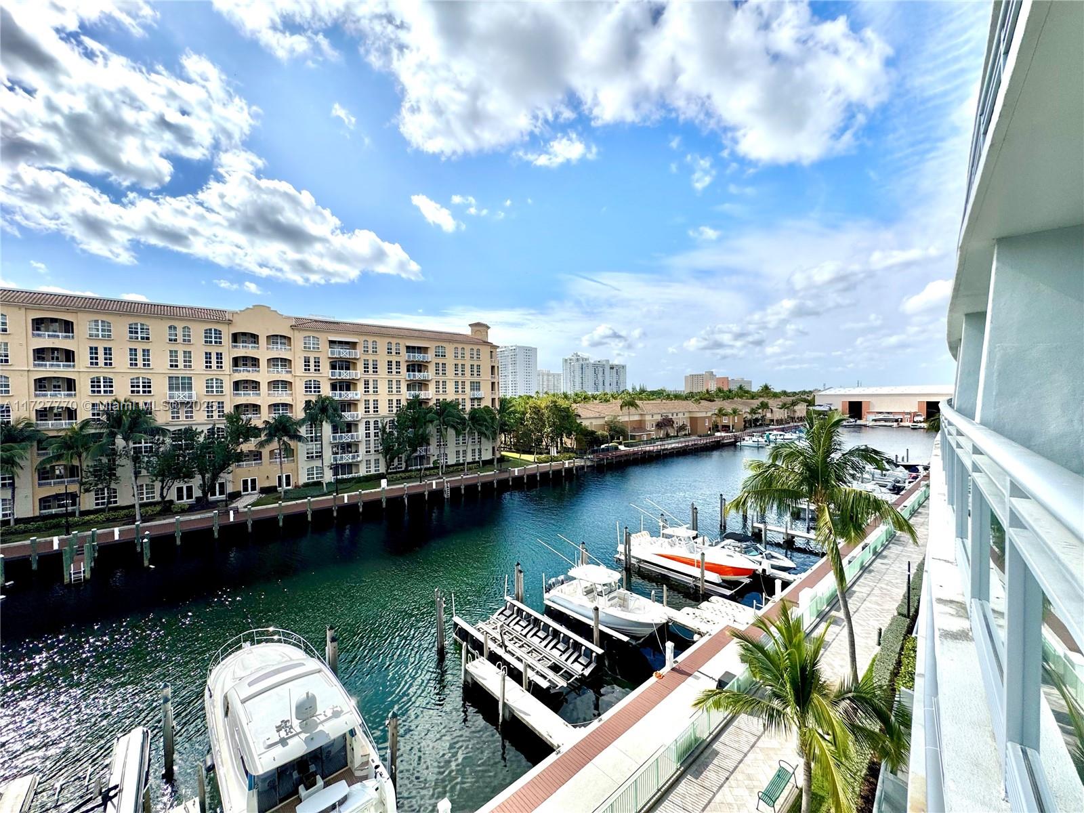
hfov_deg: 102.1
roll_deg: +1.0
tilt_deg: -1.3
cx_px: 542
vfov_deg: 85.7
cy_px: 406
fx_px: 438
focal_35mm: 14
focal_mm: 2.22
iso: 50
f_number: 2.2
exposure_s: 1/3546
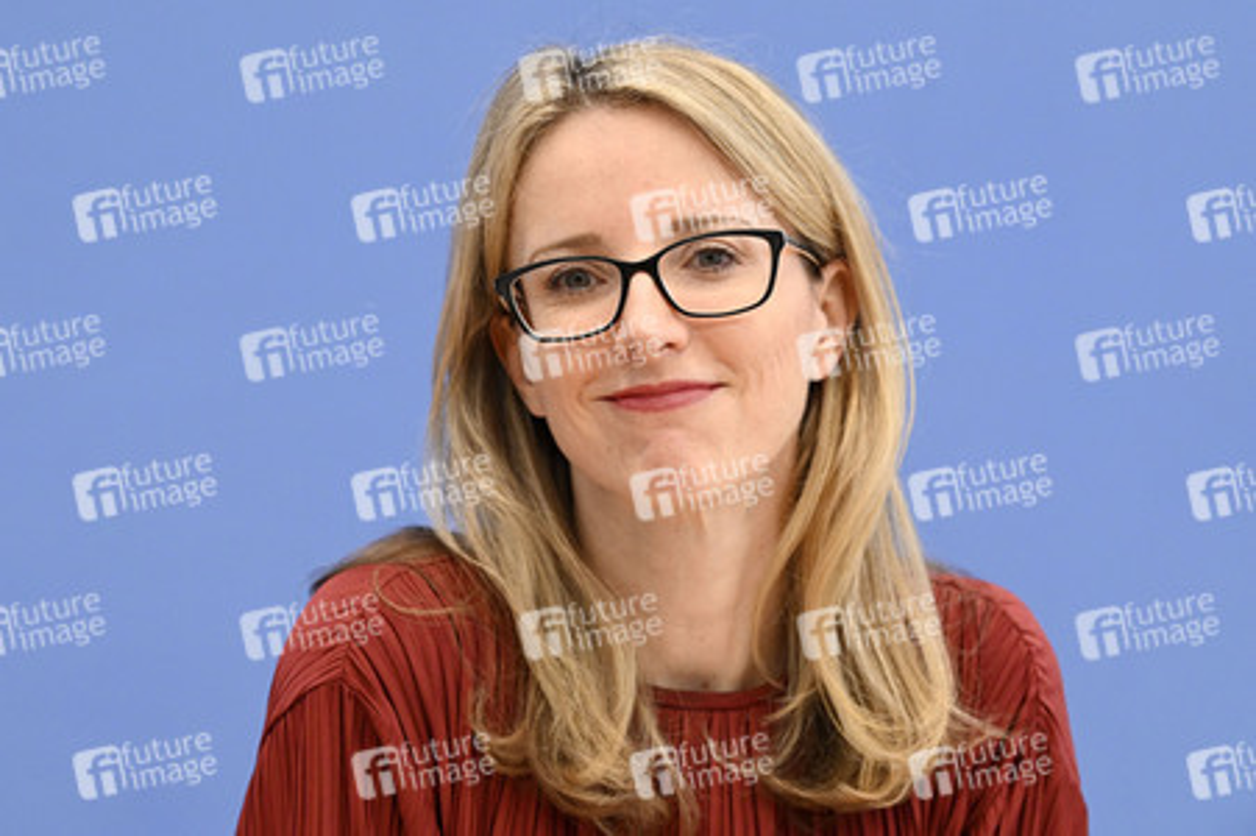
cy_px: 418
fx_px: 5404
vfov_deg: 8.8
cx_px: 628
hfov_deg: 13.3
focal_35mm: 155
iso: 5000
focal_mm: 155
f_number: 5.6
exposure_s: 1/640
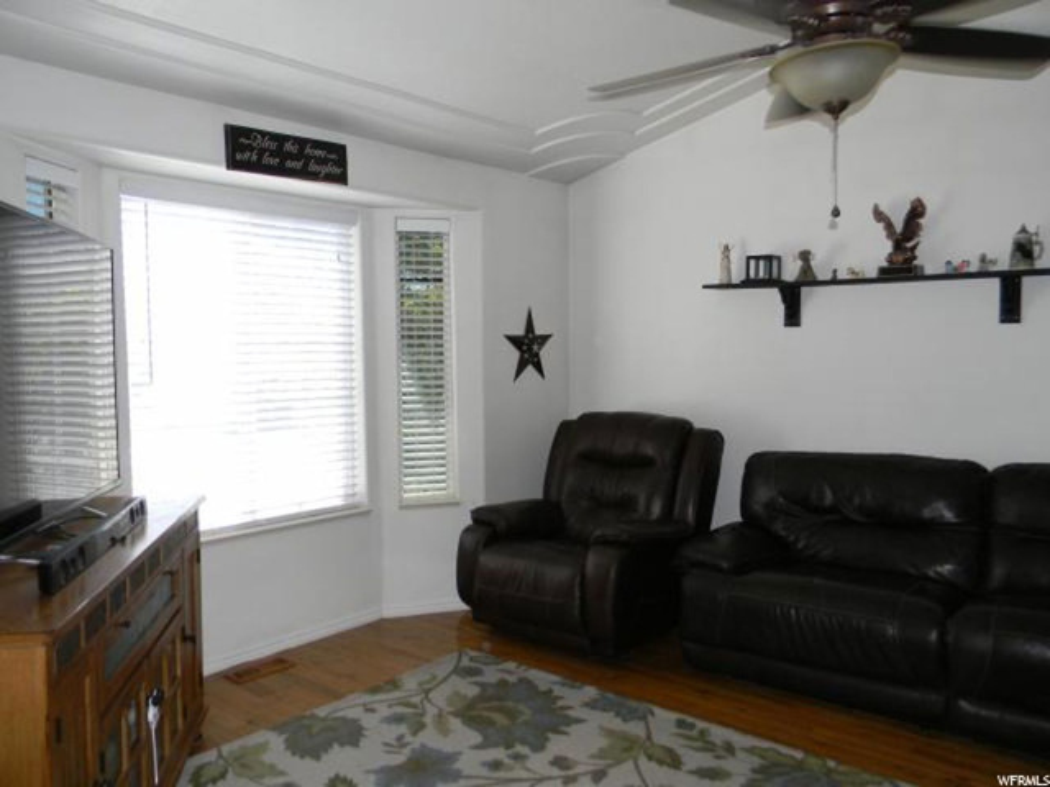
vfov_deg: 49.7
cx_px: 525
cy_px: 394
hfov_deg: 63.4
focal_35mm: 28
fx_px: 849
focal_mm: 5
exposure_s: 1/72.4
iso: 112
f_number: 3.5
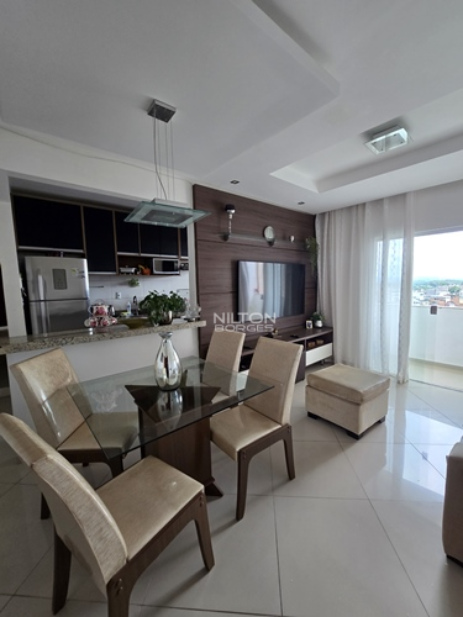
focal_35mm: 13
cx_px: 232
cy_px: 308
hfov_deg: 89.9
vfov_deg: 106.2
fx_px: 232
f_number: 2.2
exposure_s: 1/60
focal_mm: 2.2
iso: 125
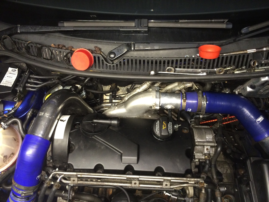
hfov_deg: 60.0
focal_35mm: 30
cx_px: 134
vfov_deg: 46.8
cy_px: 101
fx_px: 233
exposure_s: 1/33
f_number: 2.2
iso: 250
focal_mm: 4.12
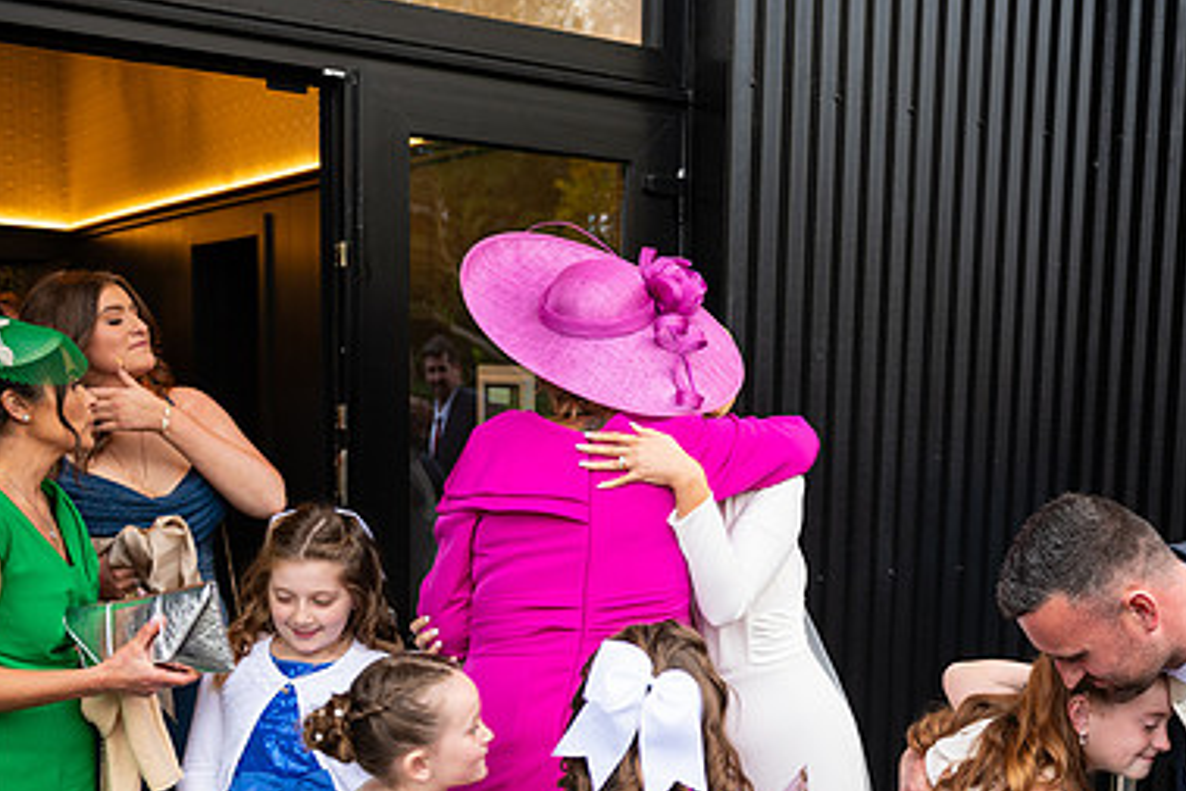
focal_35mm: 49
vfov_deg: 27.2
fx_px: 1615
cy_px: 592
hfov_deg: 39.7
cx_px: 820
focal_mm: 32
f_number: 3.5
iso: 320
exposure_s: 1/160
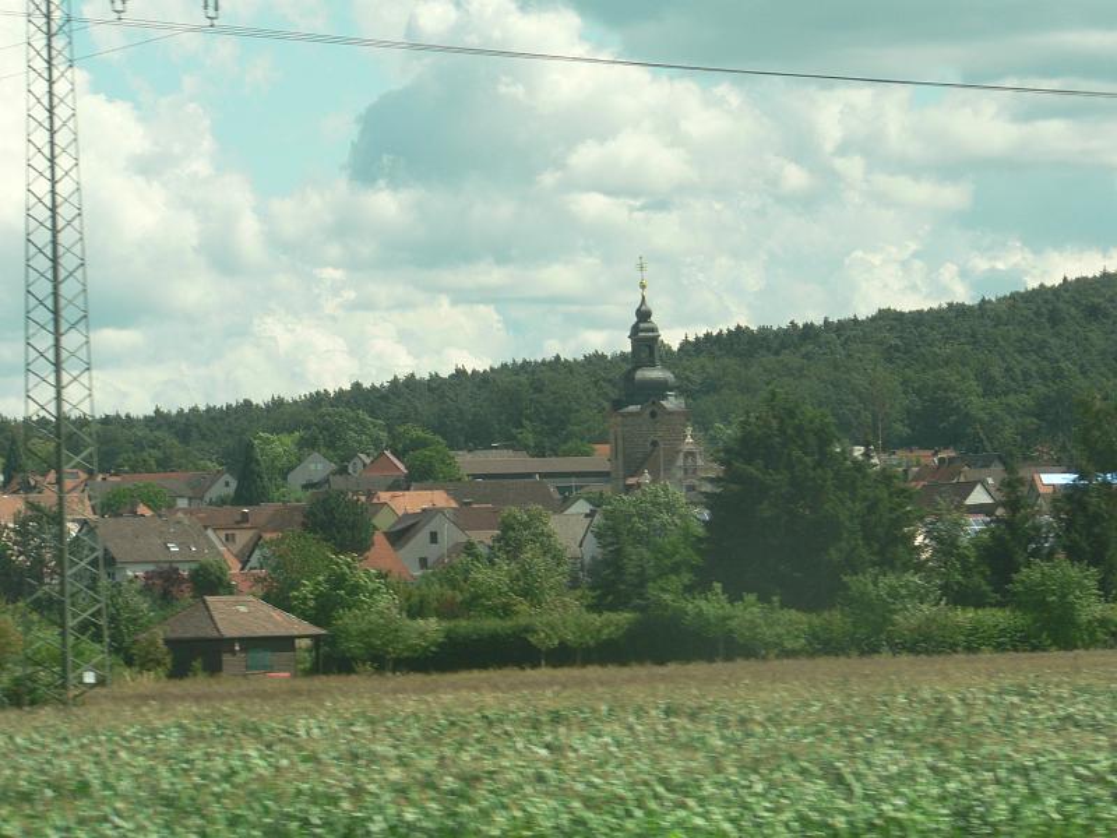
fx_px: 7519
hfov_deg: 8.5
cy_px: 419
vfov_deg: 6.4
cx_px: 558
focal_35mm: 233
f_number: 4
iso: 80
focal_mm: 38.9
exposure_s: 1/250
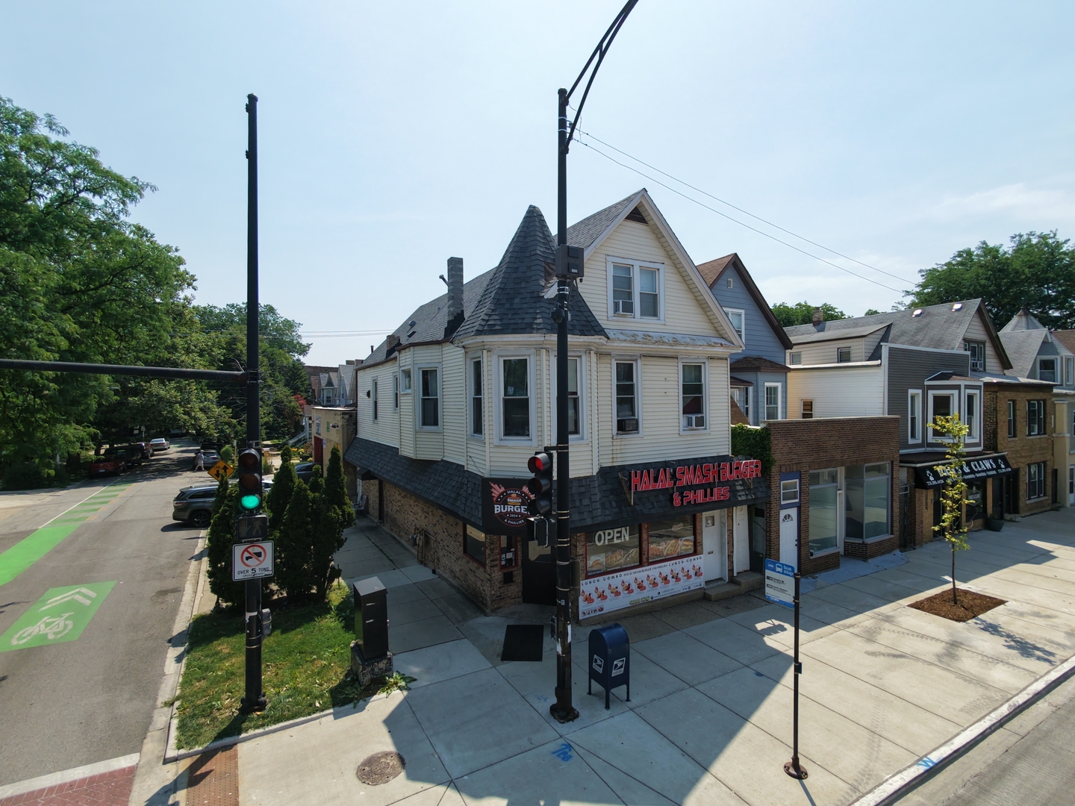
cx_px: 538
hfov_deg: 94.5
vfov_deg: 78.1
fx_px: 497
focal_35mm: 16
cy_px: 403
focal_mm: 3.05
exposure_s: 1/1000
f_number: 2.2
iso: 100
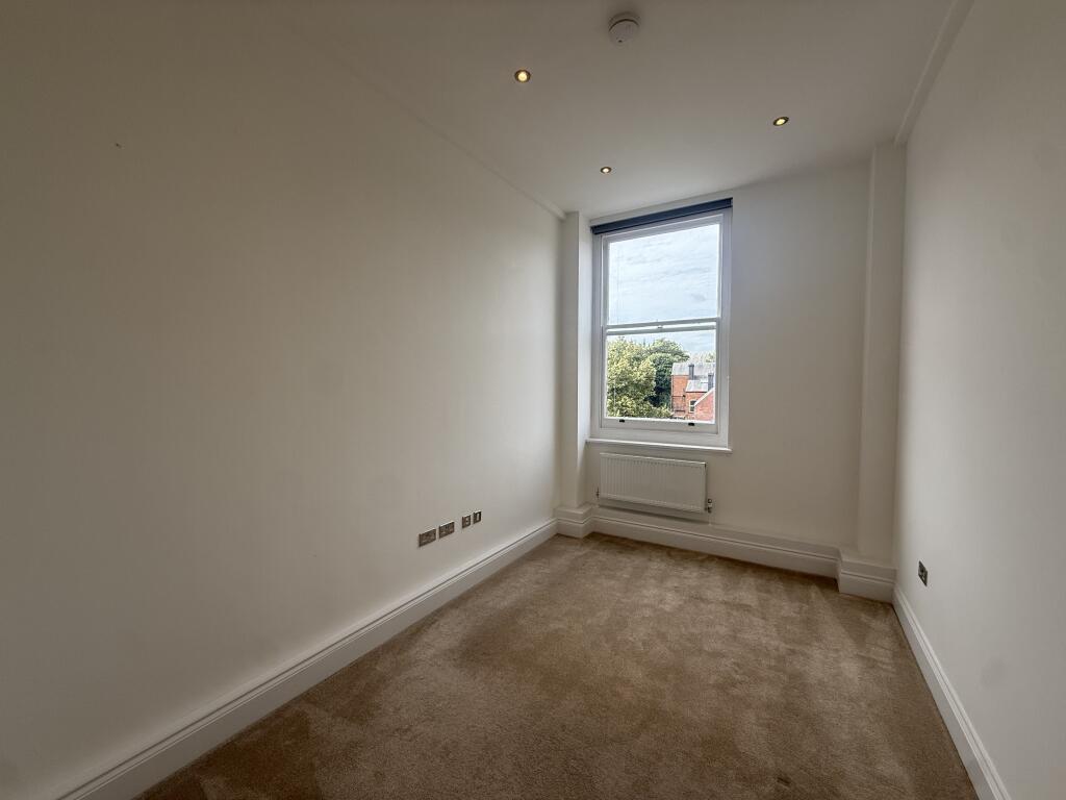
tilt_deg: -1.4
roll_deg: +0.1
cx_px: 533
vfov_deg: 85.7
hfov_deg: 102.1
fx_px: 431
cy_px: 400
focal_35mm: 14
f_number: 2.2
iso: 64
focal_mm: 2.22
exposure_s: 1/514
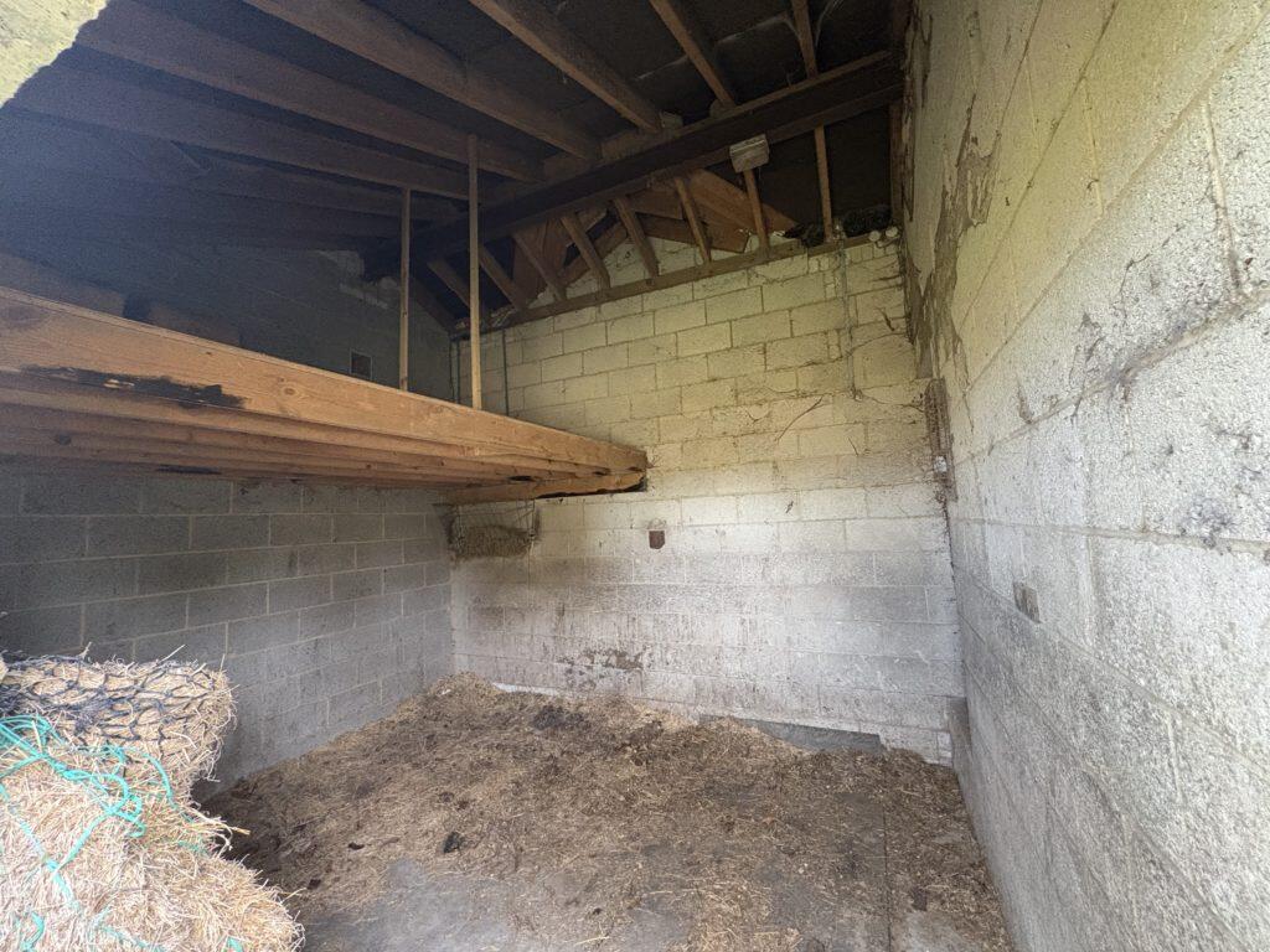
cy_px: 476
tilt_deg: +5.4
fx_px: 514
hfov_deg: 102.1
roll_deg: +3.3
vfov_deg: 85.7
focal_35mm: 14
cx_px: 635
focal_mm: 2.22
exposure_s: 1/60
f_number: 2.2
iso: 640
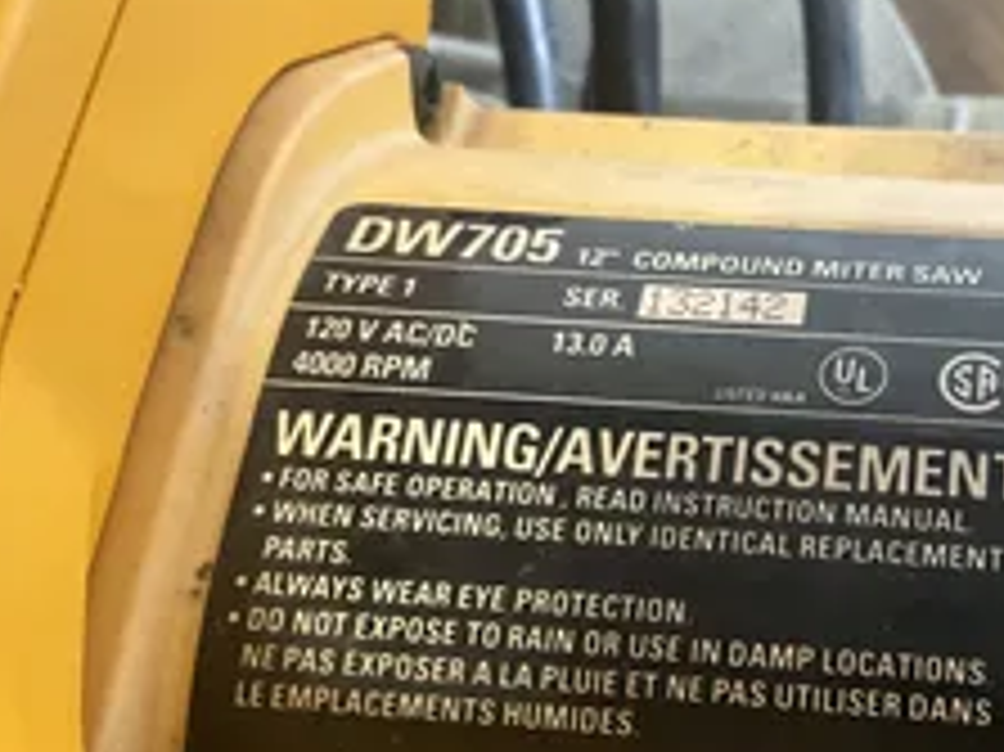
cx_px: 788
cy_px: 410
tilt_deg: -65.2
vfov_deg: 28.0
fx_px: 1507
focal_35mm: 52
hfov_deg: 35.8
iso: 320
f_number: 1.8
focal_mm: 3
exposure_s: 1/40
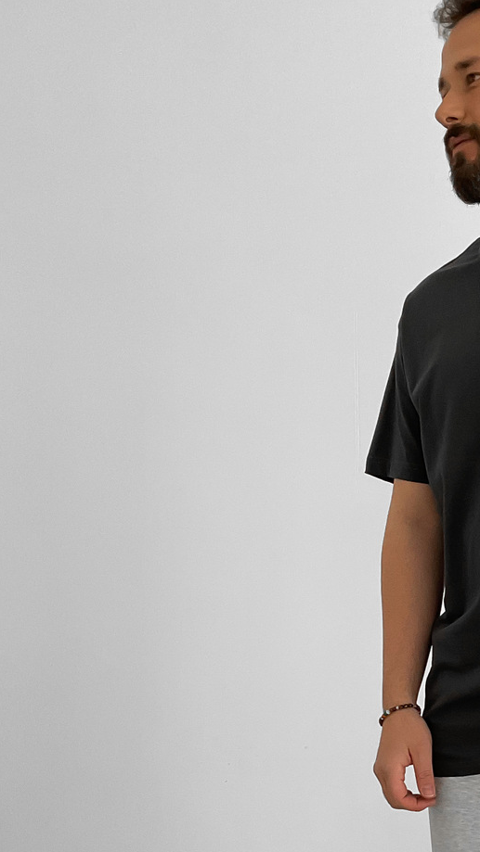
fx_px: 1244
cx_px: 554
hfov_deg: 20.6
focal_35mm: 55
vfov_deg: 36.3
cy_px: 703
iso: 80
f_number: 1.8
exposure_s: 1/60
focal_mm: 3
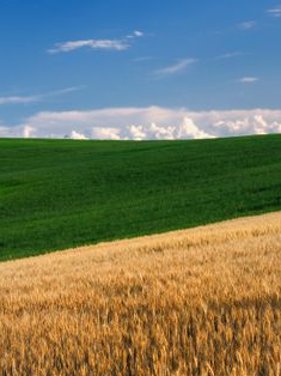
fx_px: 1019
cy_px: 219
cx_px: 160
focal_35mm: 94
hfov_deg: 15.7
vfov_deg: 20.9
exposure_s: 1/40
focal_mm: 40
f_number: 11
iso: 200
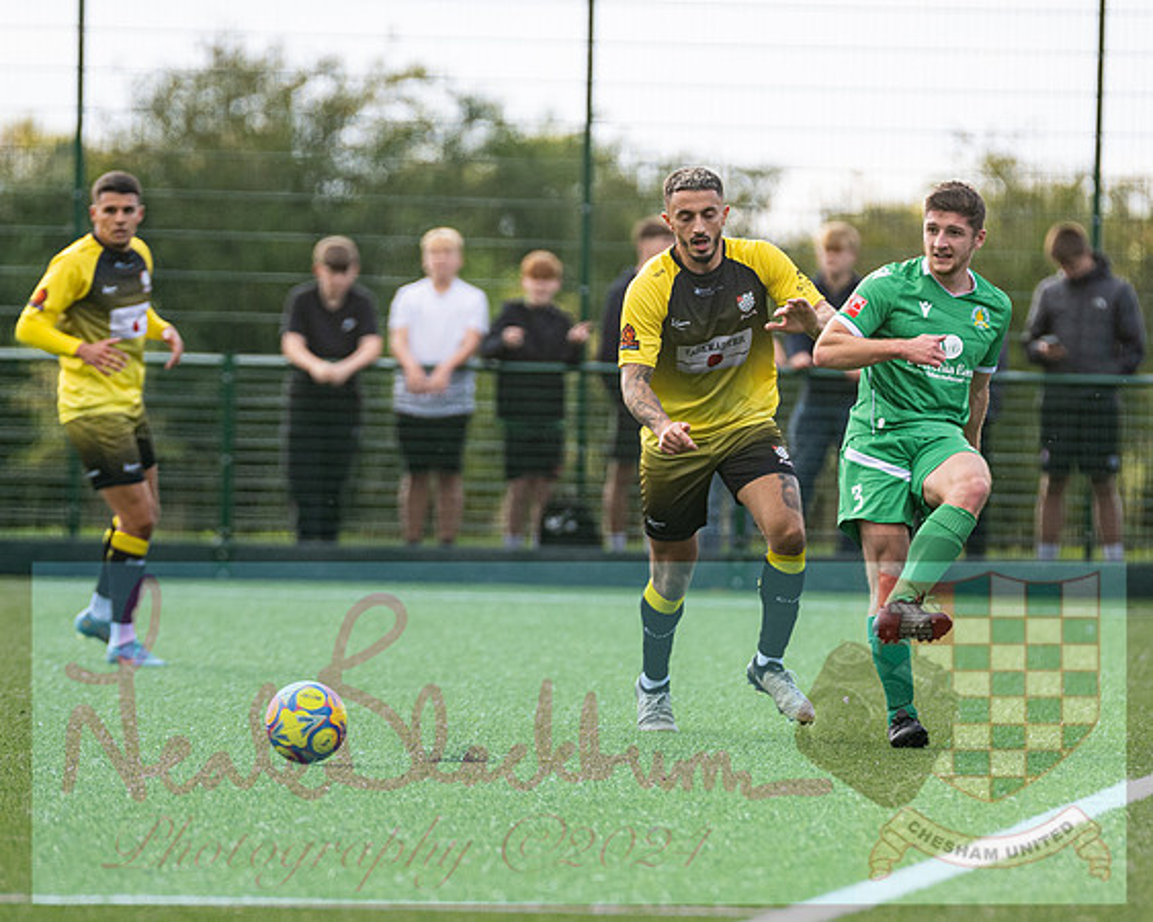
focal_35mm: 562
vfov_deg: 2.8
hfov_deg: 3.4
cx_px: 630
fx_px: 19171
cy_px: 546
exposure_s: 1/1250
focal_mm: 300
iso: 400
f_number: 4
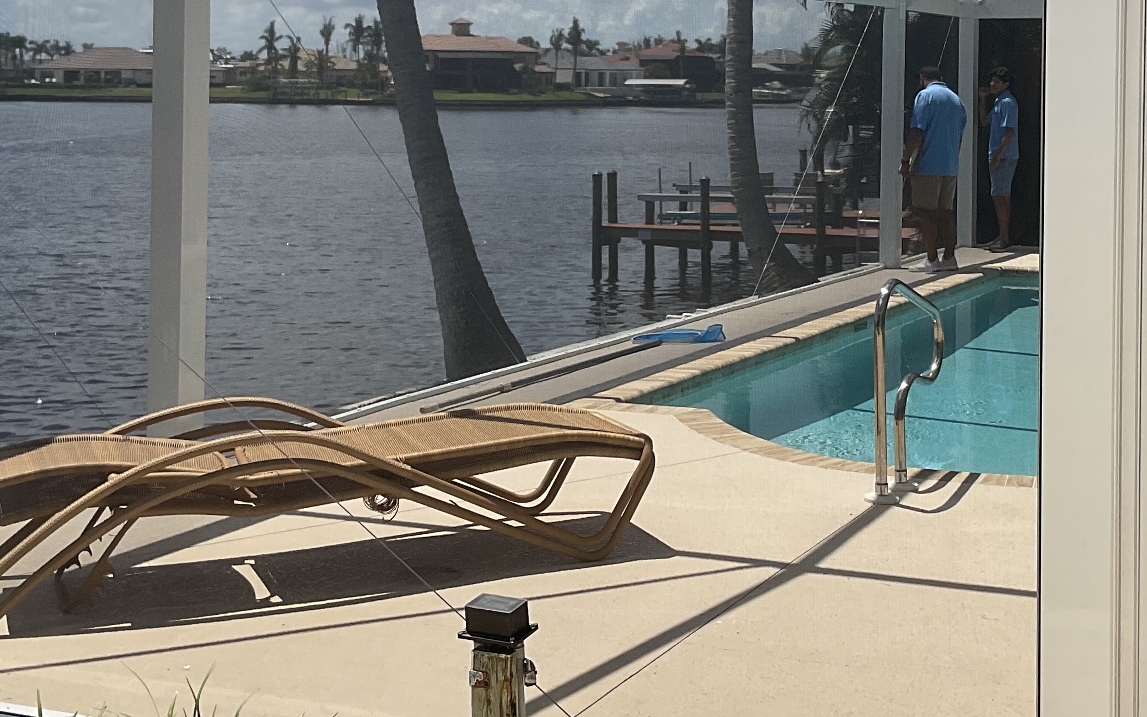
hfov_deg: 33.7
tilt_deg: -1.8
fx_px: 1875
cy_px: 146
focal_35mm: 60
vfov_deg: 21.4
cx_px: 773
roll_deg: +0.4
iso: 20
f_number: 1.8
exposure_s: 1/2141
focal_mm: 3
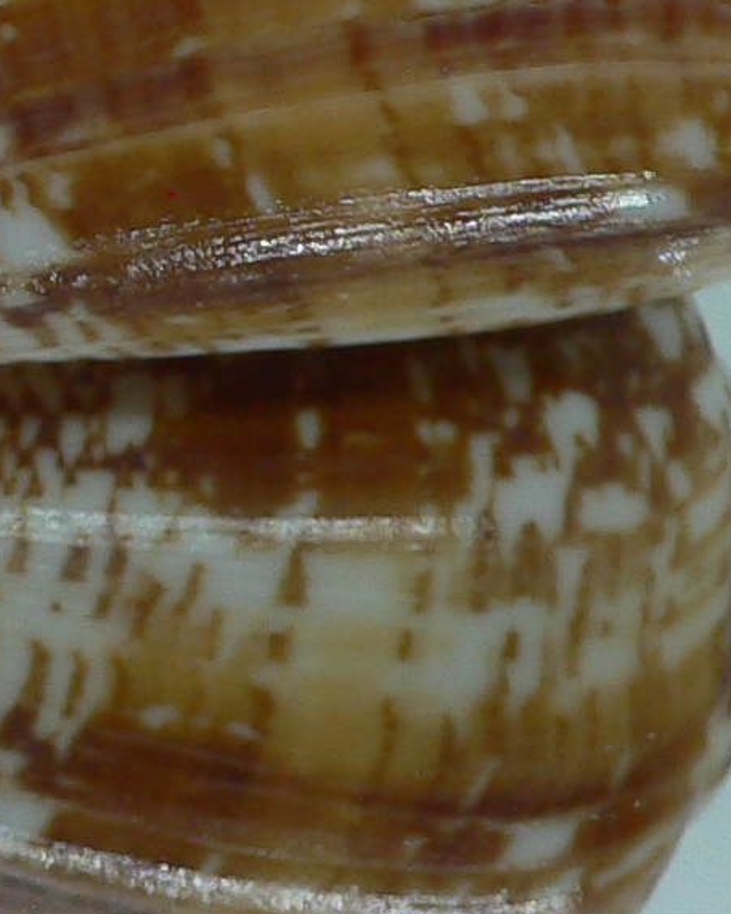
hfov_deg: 12.6
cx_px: -10
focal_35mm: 121
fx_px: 3273
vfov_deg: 15.5
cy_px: -45
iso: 80
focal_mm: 4.6
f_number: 2.8
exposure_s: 1/60
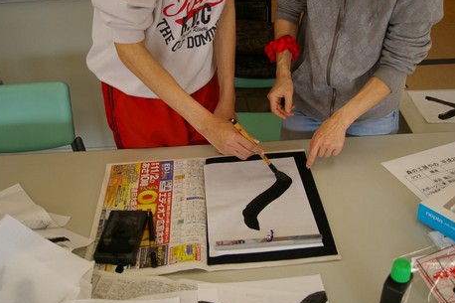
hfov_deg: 52.5
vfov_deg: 36.3
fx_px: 462
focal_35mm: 37
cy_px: 157
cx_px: 218
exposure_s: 1/60
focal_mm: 23
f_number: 4.5
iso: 200
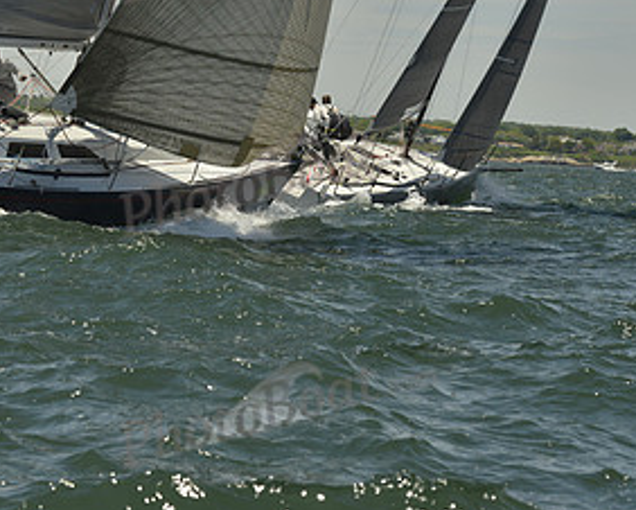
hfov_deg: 11.6
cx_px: 5
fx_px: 3089
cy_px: 94
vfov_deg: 9.4
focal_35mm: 164
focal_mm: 85
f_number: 9
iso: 280
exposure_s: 1/1600
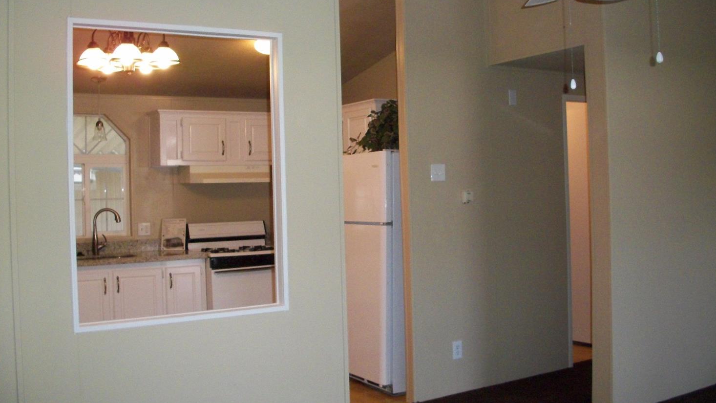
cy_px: 207
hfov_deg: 51.6
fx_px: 741
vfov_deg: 30.4
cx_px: 362
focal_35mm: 39
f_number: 3.1
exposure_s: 1/125
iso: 400
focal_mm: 6.3
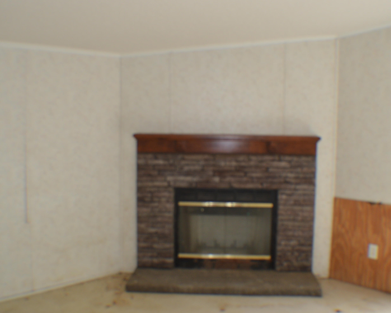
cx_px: 212
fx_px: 555
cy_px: 158
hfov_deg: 38.7
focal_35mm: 48
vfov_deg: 31.5
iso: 450
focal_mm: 28
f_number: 4.5
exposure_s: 1/60
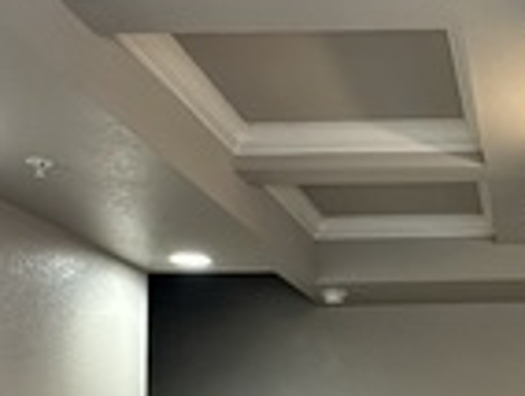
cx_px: 521
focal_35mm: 63
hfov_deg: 28.8
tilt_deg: +4.6
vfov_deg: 22.5
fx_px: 957
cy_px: 392
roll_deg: +0.9
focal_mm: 2.22
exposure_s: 1/60
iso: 320
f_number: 2.2
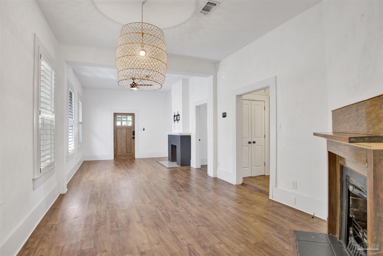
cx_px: 192
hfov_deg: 90.0
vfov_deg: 67.4
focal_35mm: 18
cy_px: 128
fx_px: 191
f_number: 11
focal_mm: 18
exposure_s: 1/2
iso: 200
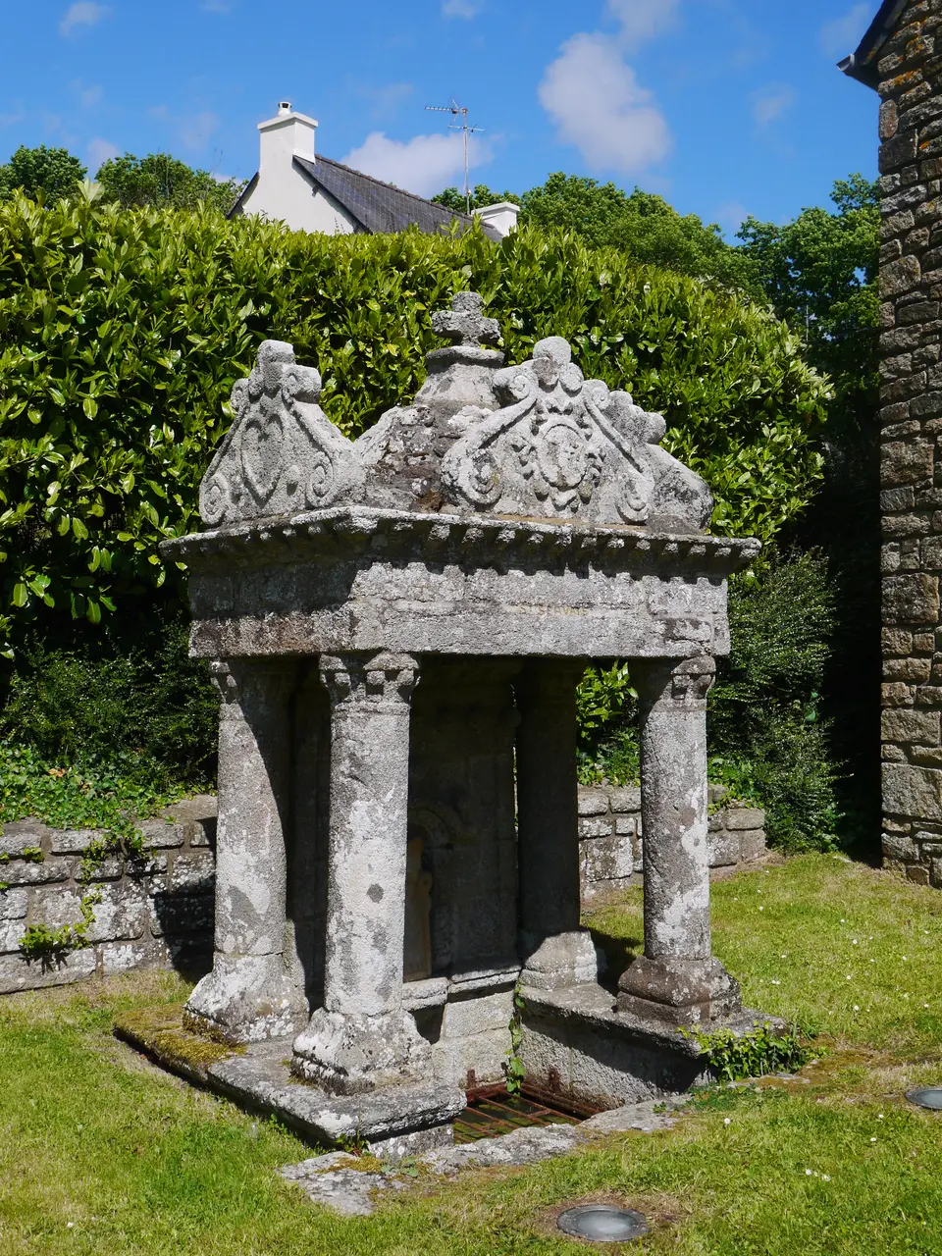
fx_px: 1451
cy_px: 628
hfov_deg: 36.0
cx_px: 471
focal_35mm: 40
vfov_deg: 46.8
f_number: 10
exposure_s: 1/400
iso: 160
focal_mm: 20
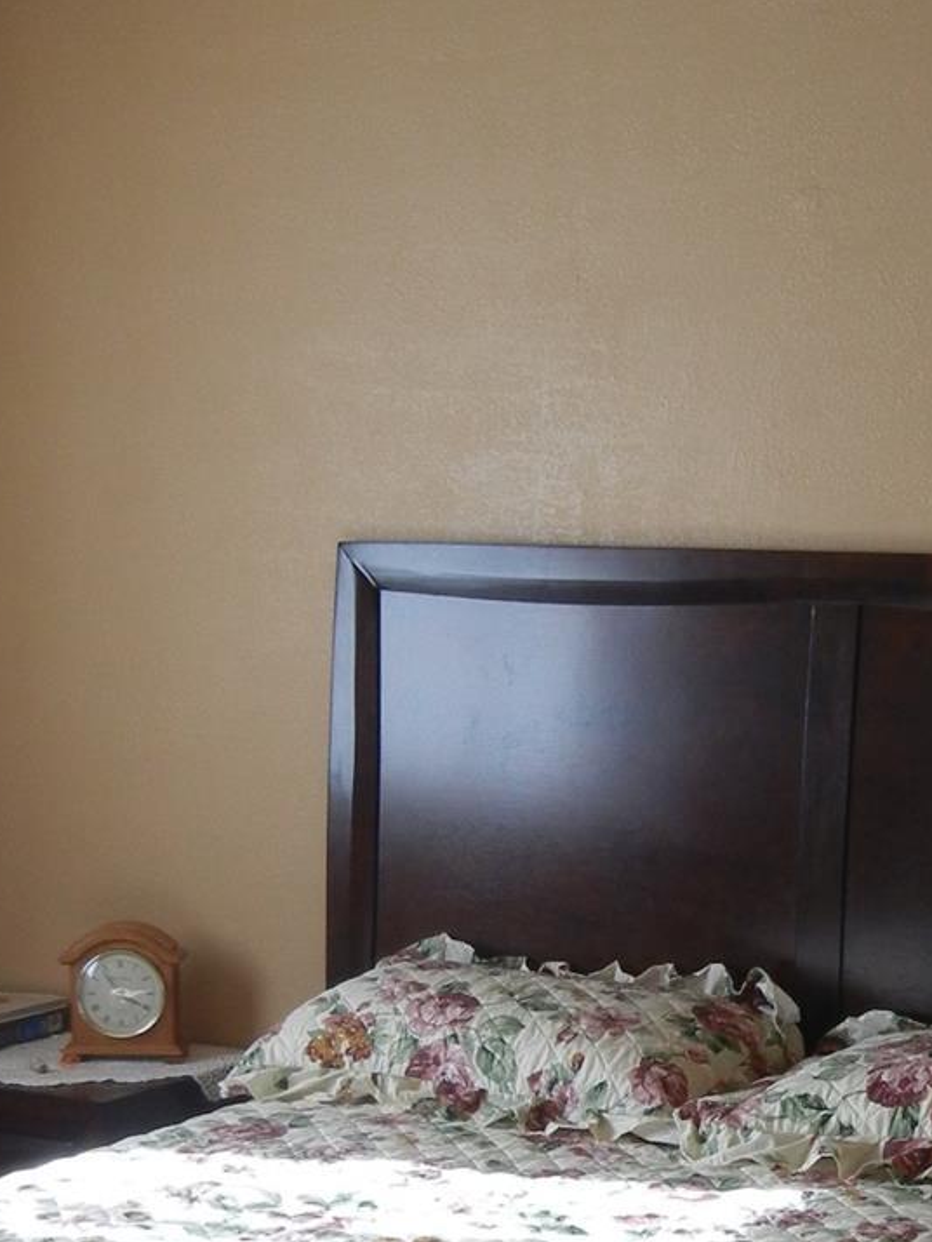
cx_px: 582
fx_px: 3014
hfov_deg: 17.6
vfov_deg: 22.8
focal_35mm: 84
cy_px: 1065
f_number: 3.5
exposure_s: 1/87
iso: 160
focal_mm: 5.4
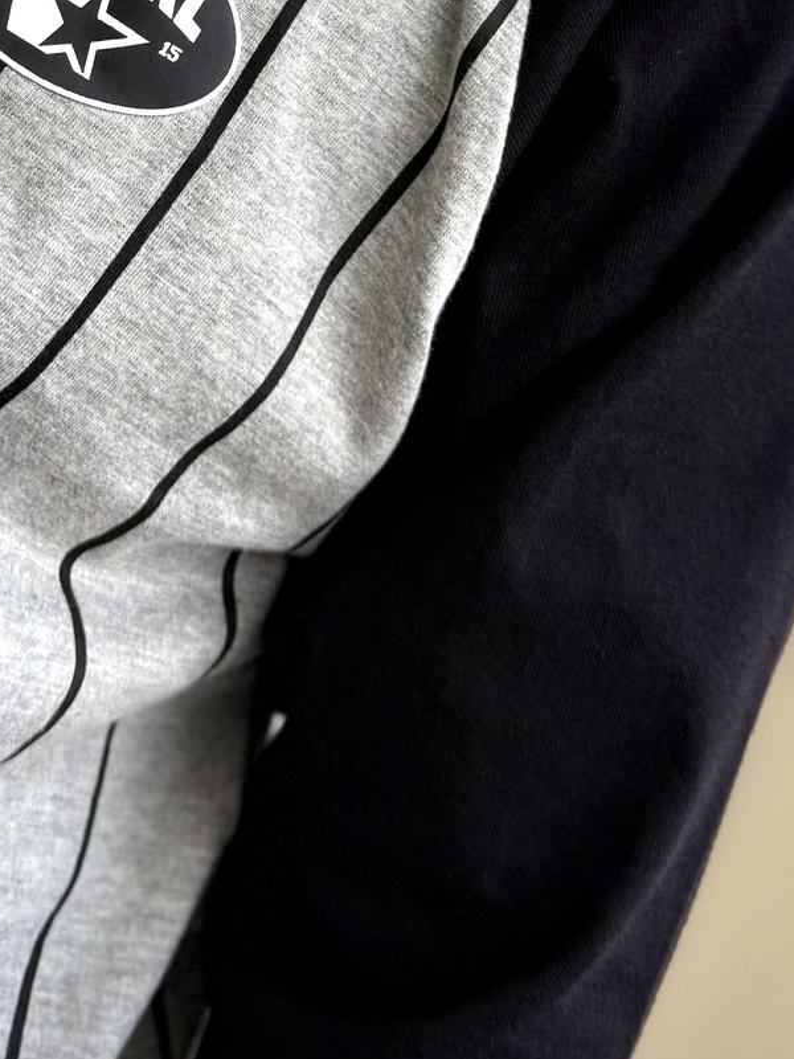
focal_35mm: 72
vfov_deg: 25.0
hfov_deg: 20.4
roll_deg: -22.8
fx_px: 2202
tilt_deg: +2.1
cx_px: 323
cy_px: -128
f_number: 1.78
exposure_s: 1/100
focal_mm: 6.76
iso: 80
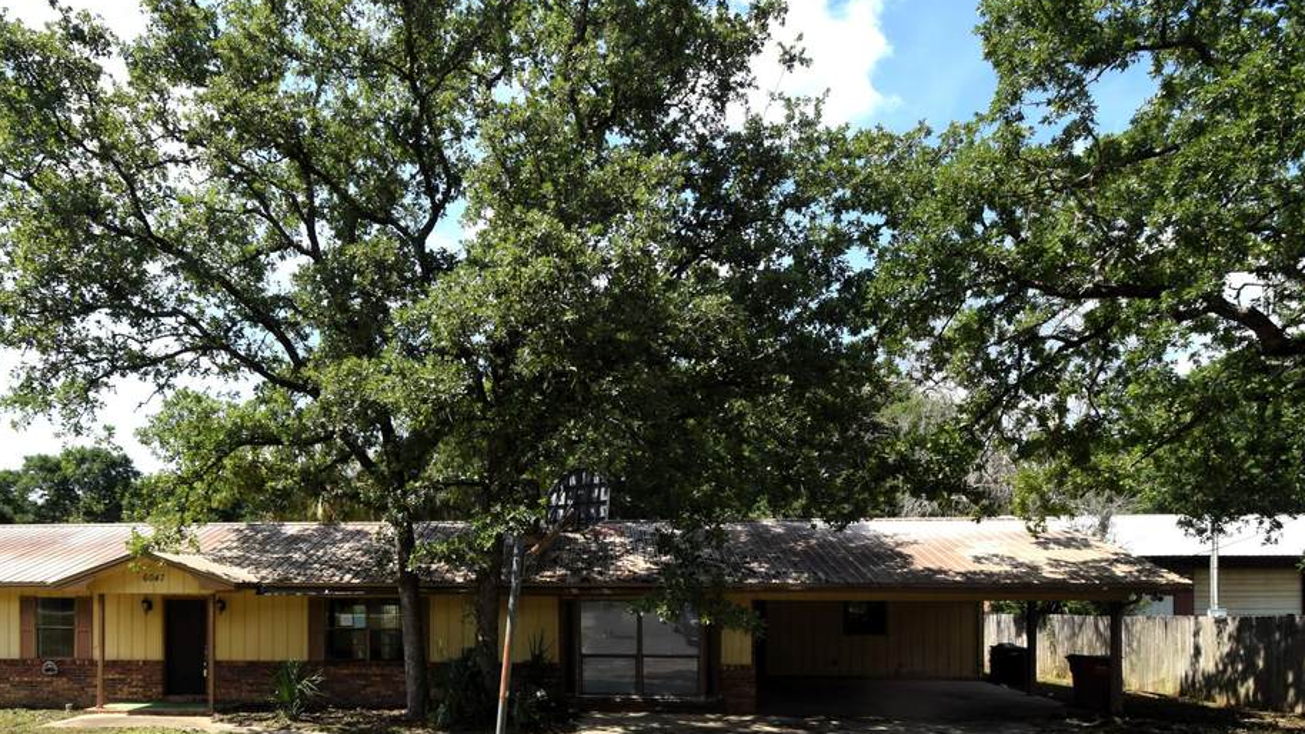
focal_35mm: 22
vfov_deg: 48.4
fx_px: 761
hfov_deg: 80.2
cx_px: 518
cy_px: 592
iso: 100
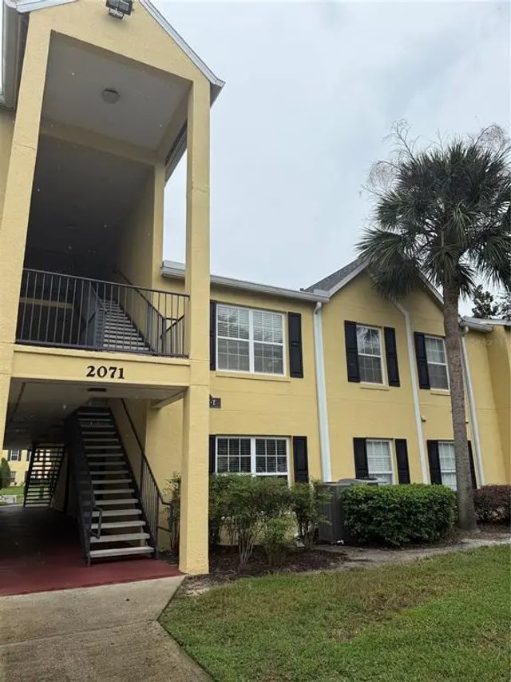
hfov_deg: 56.8
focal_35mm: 24
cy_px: 341
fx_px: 472
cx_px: 256
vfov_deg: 71.6
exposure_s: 1/1727
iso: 80
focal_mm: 6.76
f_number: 1.78
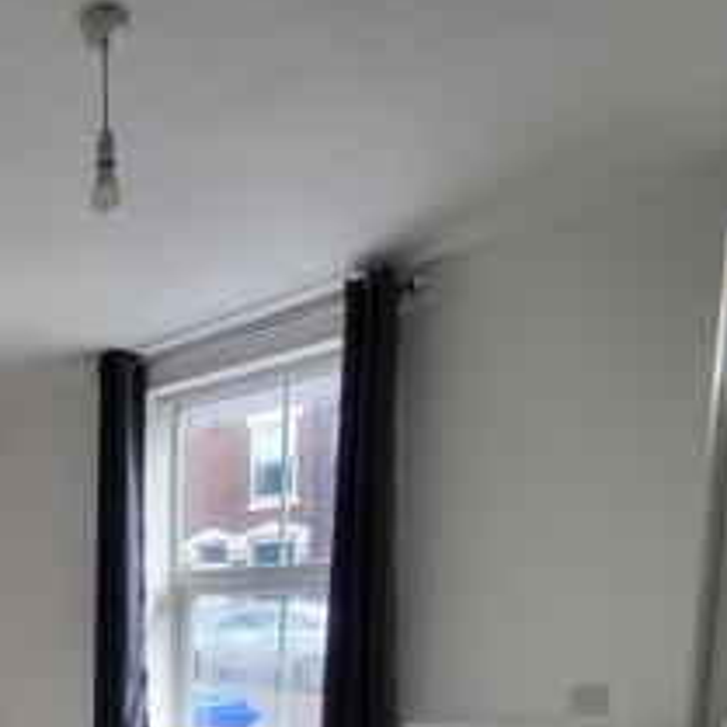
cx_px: 9
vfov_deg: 44.1
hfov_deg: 44.0
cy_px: 715
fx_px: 760
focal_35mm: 32
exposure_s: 1/60
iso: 32
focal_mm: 1.74
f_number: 2.2
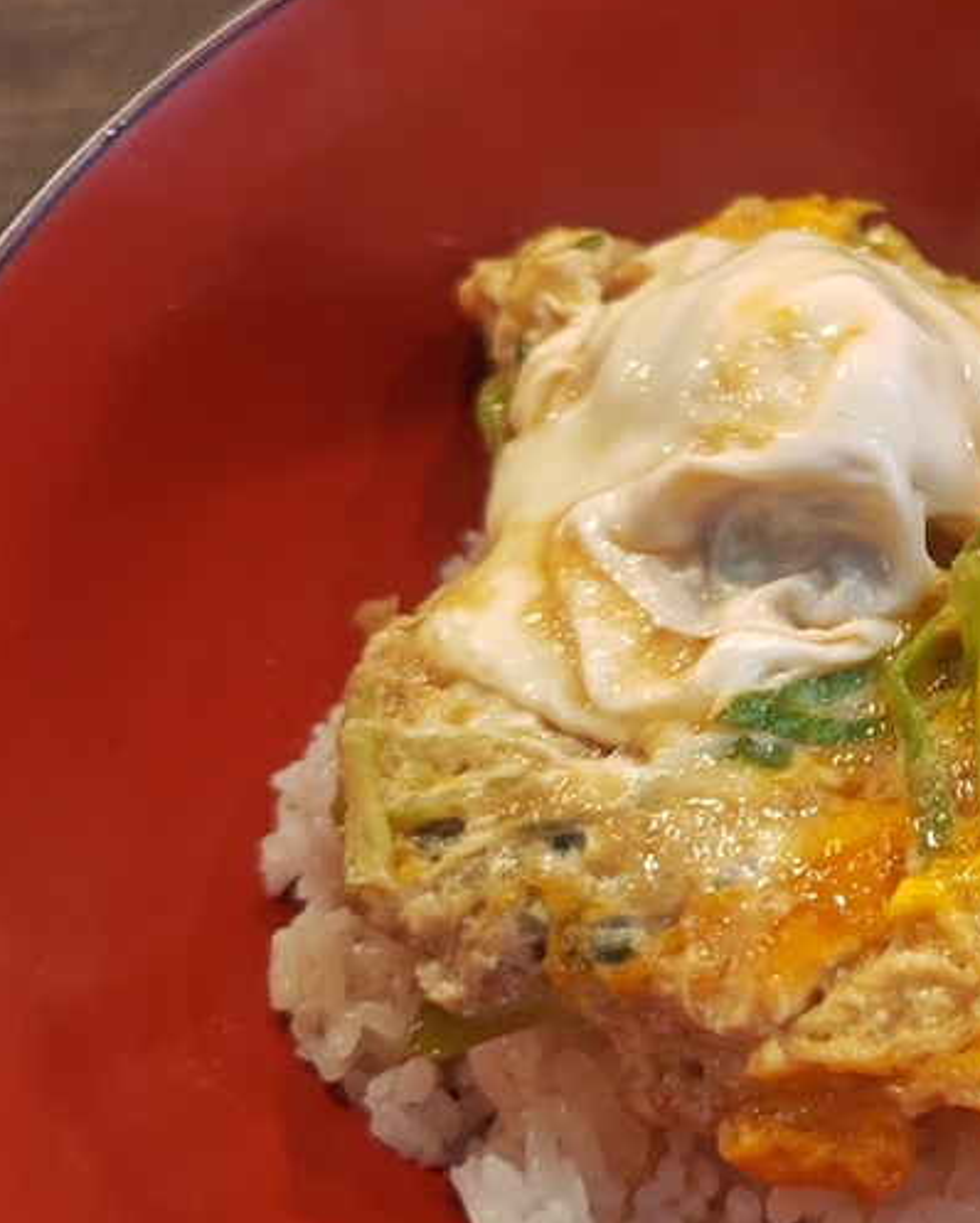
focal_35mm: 46
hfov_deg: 29.0
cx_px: 1127
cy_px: 458
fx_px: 1667
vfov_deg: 40.0
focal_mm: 5.56
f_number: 1.9
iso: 356
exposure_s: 1/60
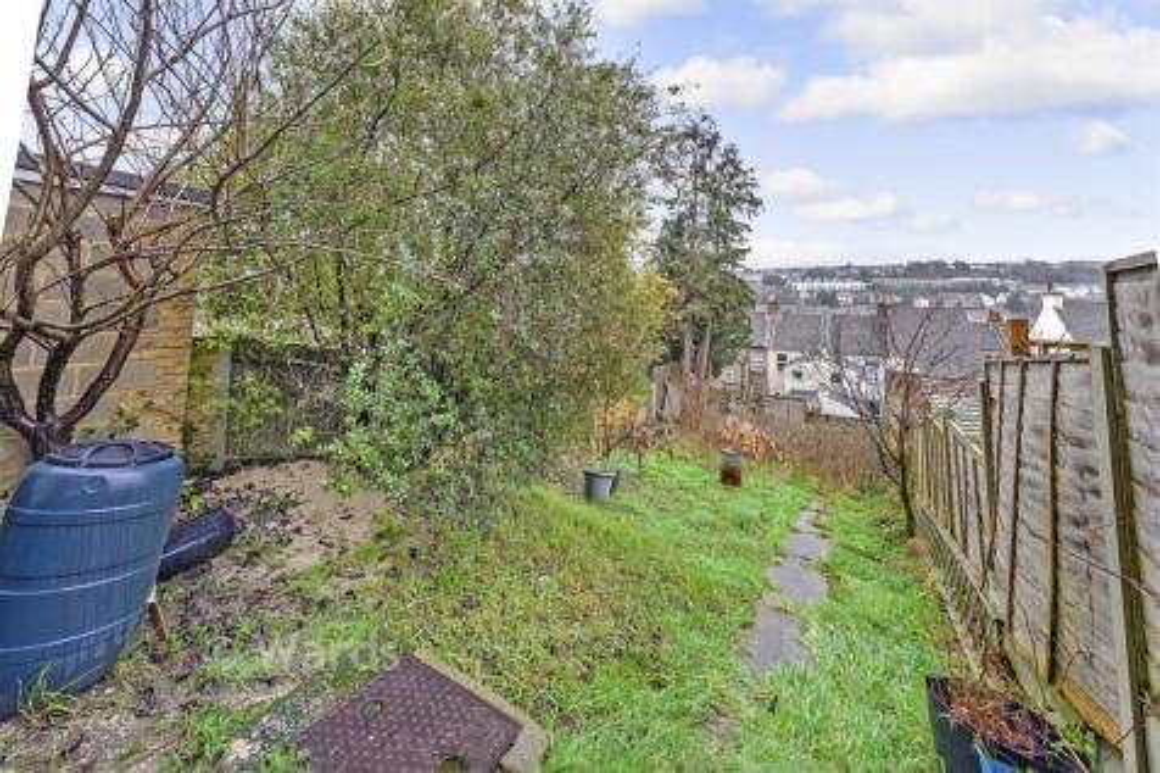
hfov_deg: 104.3
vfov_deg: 81.2
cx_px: 580
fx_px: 451
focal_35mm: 14
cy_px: 386
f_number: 8
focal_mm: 14
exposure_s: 1/50
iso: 400
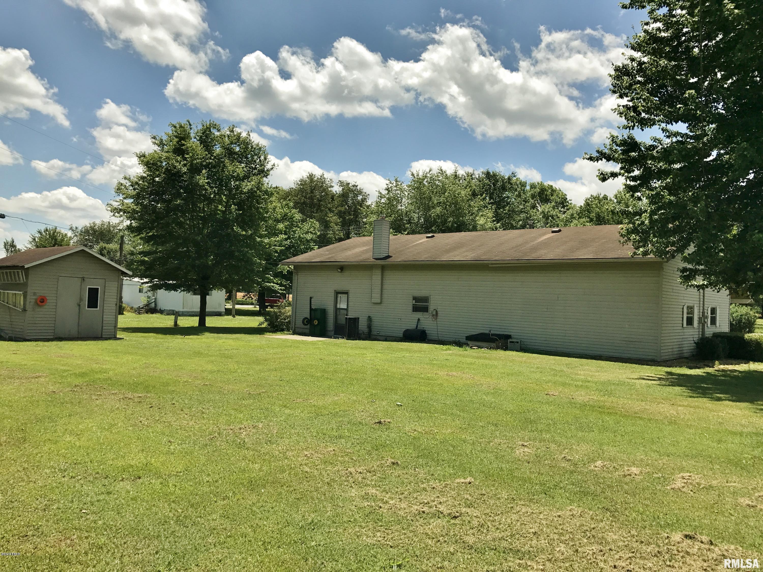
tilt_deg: +2.4
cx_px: 382
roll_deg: -2.3
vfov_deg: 49.7
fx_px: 617
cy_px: 286
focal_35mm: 28
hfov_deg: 63.4
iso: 20
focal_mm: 3.99
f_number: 1.8
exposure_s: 1/3546
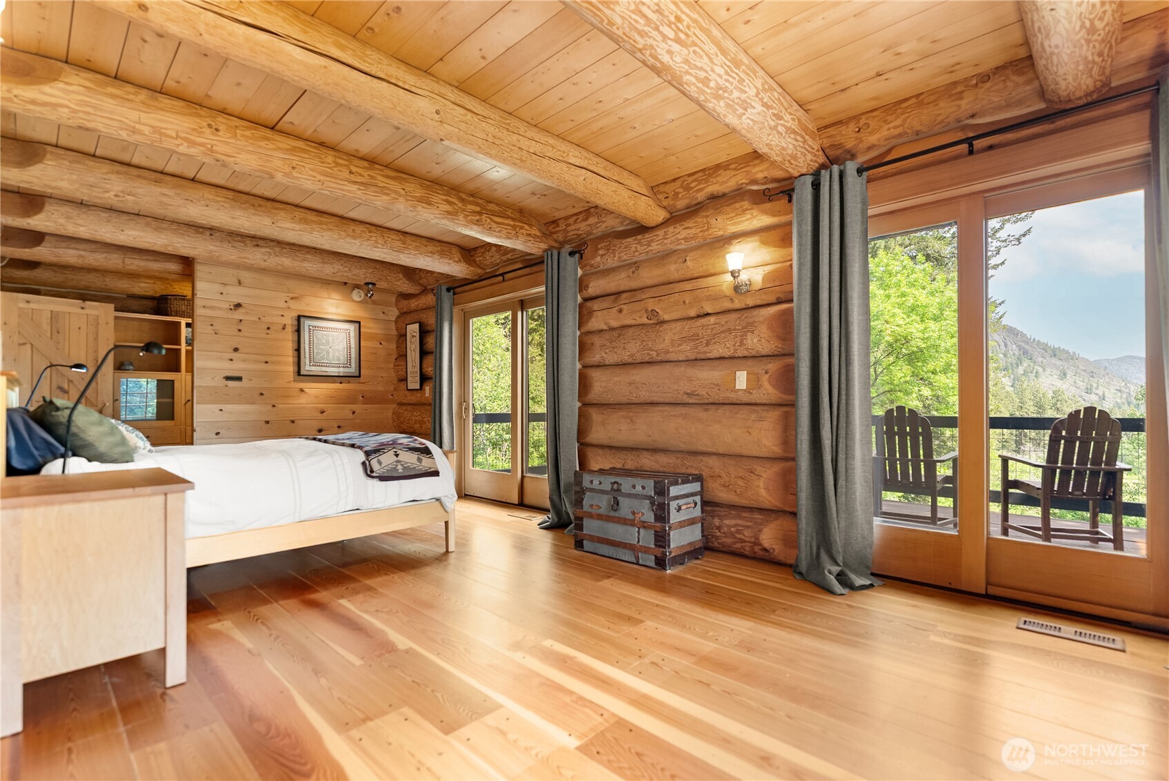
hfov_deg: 97.8
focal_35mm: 16
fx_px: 510
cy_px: 390
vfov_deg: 74.9
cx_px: 584
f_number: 2.8
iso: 400
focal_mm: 15.7
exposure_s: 1/15
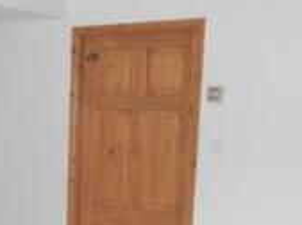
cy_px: 287
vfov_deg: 16.8
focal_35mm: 83
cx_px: 53
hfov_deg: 23.2
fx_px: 723
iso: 200
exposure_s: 1/30
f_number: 2.5
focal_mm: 5.2
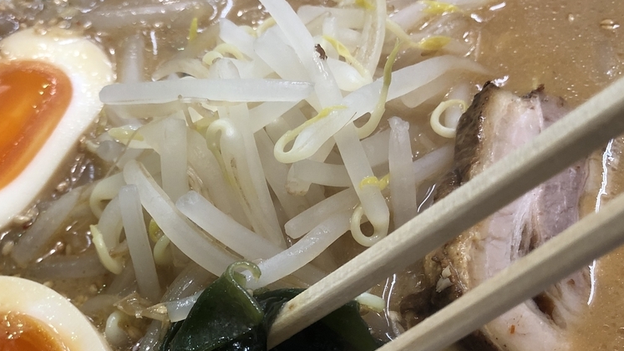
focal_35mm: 49
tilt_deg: -58.5
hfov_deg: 41.0
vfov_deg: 24.1
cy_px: 277
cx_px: 165
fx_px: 811
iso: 40
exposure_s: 1/33
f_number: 1.8
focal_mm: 3.99
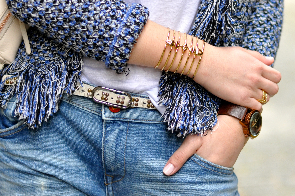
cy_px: 60
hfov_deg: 19.1
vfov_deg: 12.7
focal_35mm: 107
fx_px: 876
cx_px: 179
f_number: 2.2
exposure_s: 1/640
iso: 800
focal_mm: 50
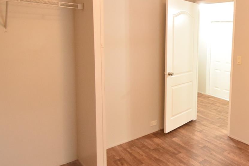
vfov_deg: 44.2
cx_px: 197
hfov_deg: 59.1
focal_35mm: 29
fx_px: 200
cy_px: 54
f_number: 3.5
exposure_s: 1/60
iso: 3200
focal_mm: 10
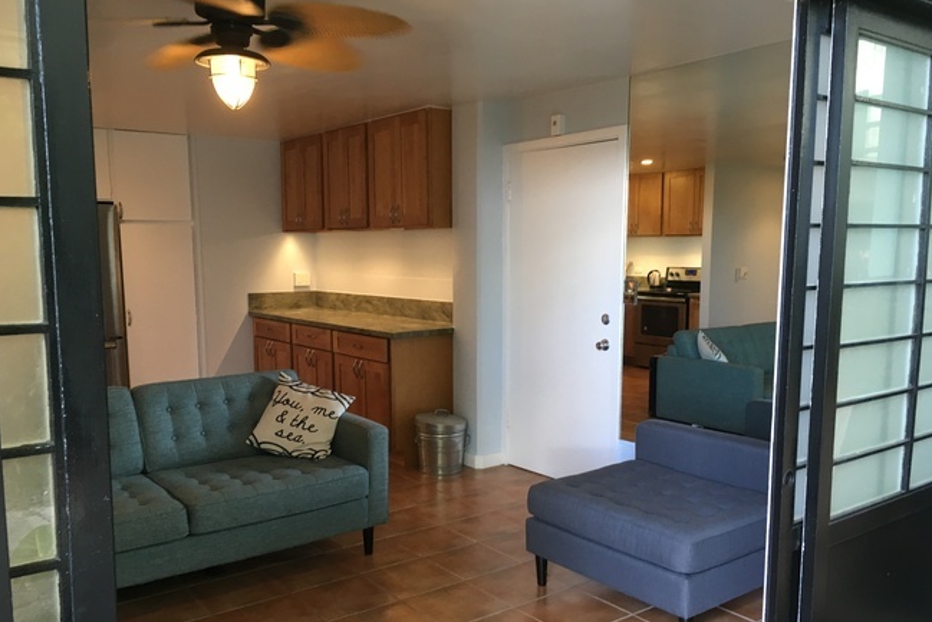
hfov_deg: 60.3
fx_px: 803
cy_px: 353
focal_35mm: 31
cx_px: 460
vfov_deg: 42.3
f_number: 2.2
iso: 64
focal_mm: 4.15
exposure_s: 1/30
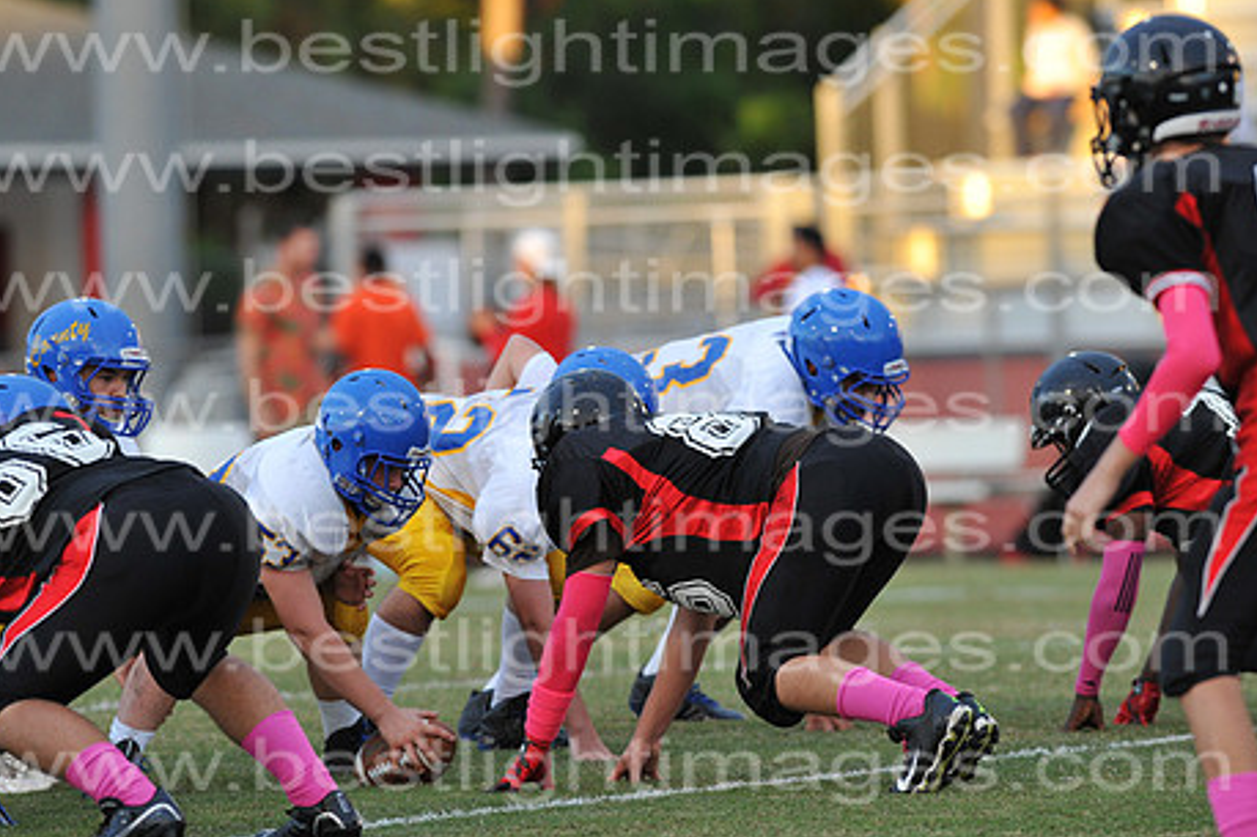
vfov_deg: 3.6
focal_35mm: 380
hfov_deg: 5.4
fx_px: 13263
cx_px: 609
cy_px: 472
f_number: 4
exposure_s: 1/800
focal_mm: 300
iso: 1600
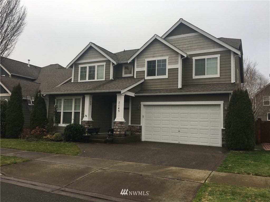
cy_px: 101
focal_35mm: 29
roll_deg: -1.9
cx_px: 135
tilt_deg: +5.0
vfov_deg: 48.2
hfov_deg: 61.7
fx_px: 226
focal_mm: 4.15
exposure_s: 1/363
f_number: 2.2
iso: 25
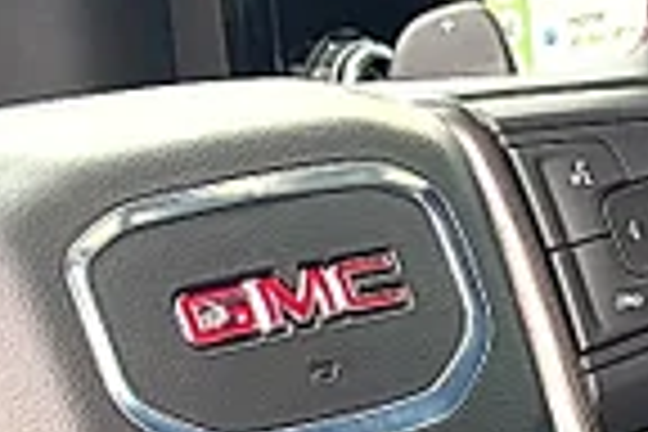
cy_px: 416
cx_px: 549
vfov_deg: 5.7
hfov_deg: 8.5
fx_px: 4356
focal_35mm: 242
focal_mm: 6.86
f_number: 1.78
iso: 64
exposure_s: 1/121
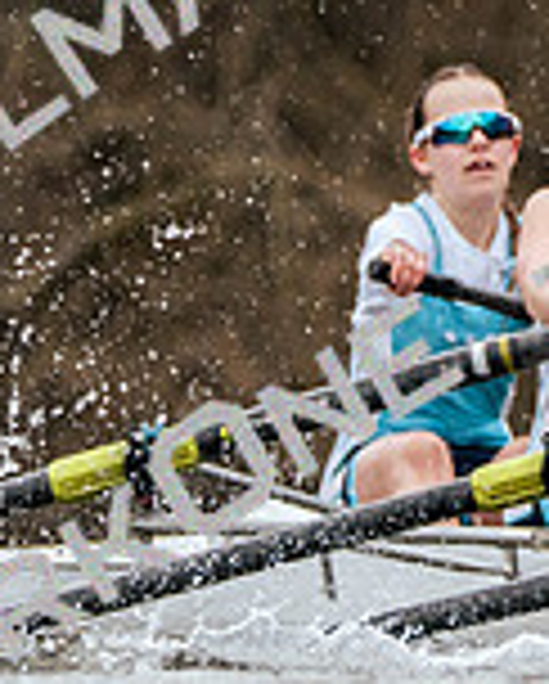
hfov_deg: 0.7
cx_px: 1215
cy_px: 245
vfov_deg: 0.9
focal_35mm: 2150
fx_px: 43580
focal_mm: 600
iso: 1600
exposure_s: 1/2000
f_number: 6.3
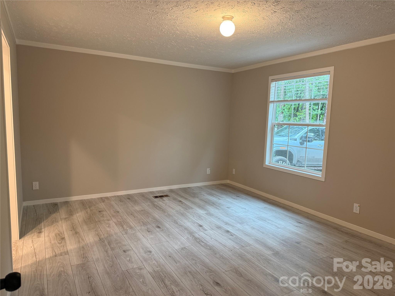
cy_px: 148
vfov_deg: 56.8
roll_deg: -2.1
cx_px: 198
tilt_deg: -6.9
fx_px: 274
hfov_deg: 71.6
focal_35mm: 24
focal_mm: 6.76
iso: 160
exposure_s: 1/60
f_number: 1.78
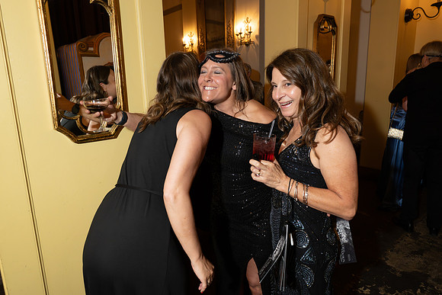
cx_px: 221
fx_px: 295
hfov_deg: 73.7
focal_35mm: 24
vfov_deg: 53.2
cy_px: 148
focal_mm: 24
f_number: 5.6
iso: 3200
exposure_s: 1/125
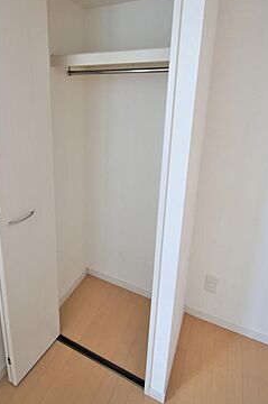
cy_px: 154
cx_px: 99
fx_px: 224
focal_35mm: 20
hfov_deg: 60.9
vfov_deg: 82.6
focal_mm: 10
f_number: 3.5
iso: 125
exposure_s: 1/30
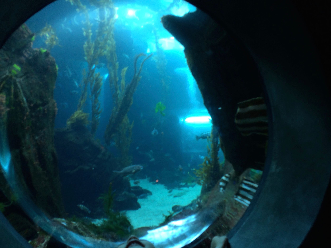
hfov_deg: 47.9
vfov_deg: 36.7
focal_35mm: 39
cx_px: 171
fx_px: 373
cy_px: 151
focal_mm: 4.12
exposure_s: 1/60
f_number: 2.2
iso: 40
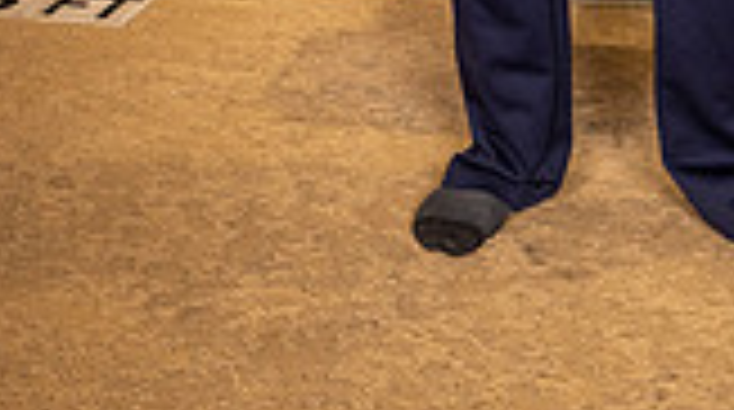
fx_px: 2254
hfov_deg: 18.3
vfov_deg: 9.4
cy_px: -518
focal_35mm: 116
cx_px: 630
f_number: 6.3
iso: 1000
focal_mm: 40
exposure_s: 1/400
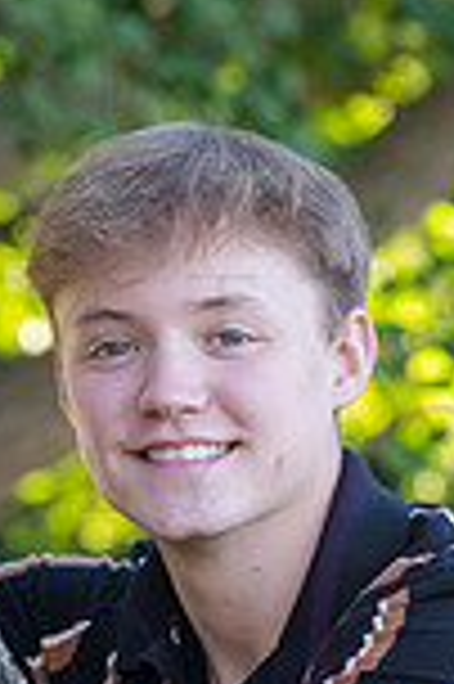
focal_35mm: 356
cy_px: 472
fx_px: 6749
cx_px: 216
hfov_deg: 3.9
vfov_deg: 5.8
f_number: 5.6
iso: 800
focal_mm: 120
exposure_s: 1/320
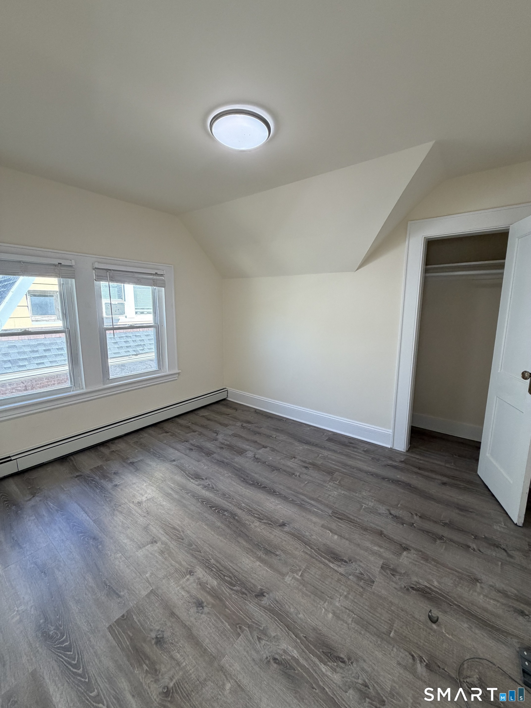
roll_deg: +0.5
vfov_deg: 102.1
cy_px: 354
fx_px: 286
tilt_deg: -9.2
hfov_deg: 85.7
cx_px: 266
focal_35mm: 14
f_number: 2.2
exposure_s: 1/120
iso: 160
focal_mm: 2.22
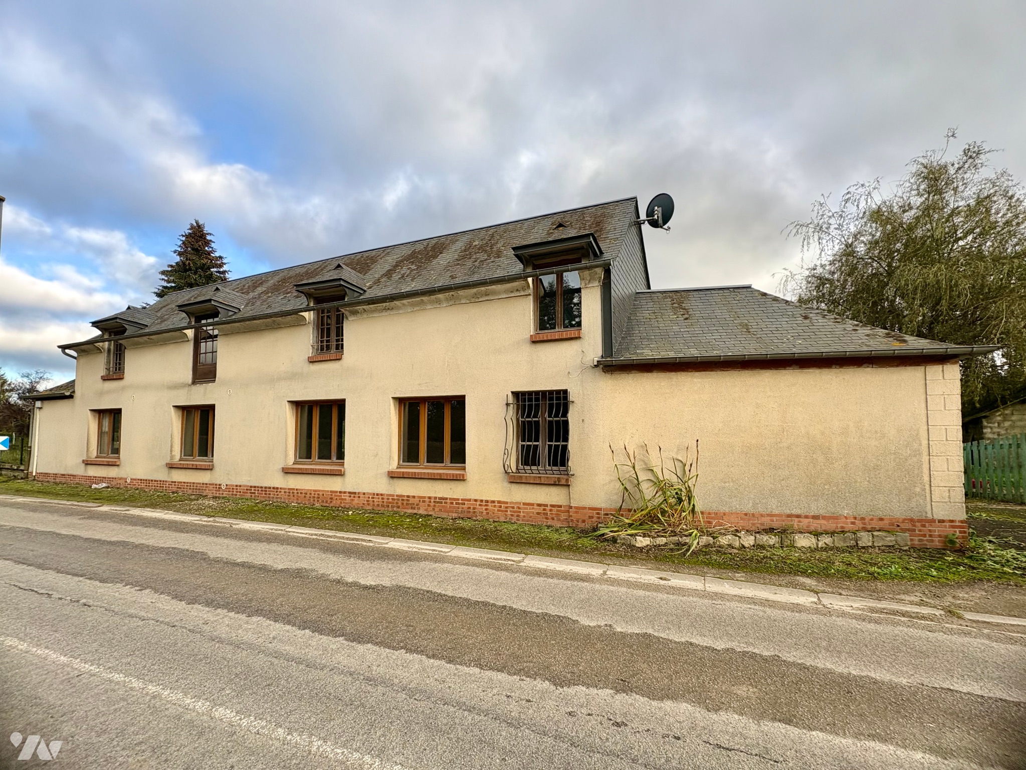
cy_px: 385
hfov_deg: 102.1
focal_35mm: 14
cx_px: 513
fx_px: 415
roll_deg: -0.4
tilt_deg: +7.4
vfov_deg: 85.7
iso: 40
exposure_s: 1/394
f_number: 2.2
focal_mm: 2.22
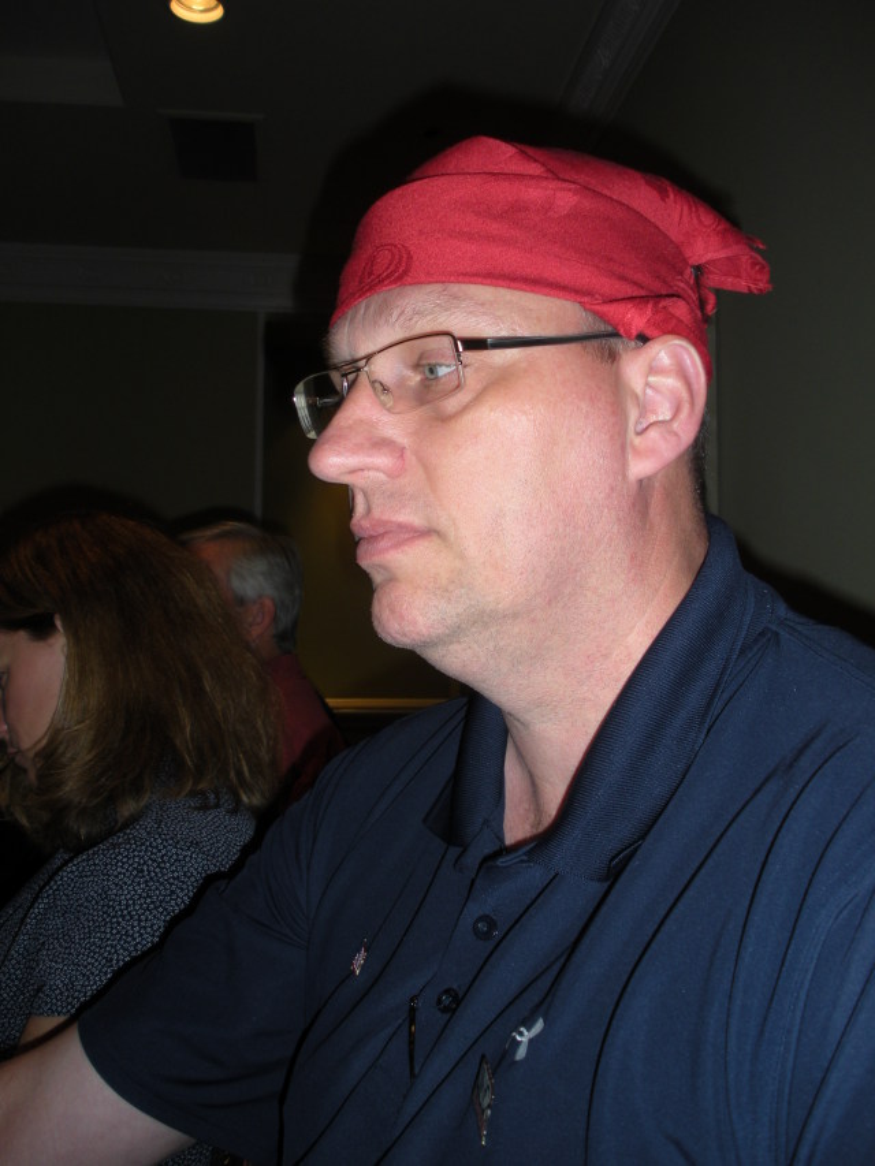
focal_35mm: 36
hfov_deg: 39.7
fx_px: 1213
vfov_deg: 51.3
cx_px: 438
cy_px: 583
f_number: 3.5
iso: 64
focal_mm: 6.3
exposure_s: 1/60
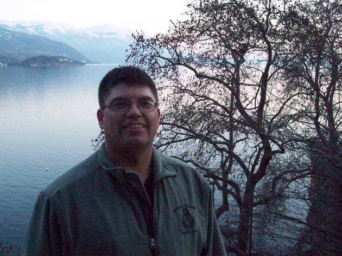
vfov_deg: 29.1
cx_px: 154
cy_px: 118
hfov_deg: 38.1
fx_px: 494
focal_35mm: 50
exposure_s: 1/147
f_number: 3
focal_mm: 7.6
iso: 648
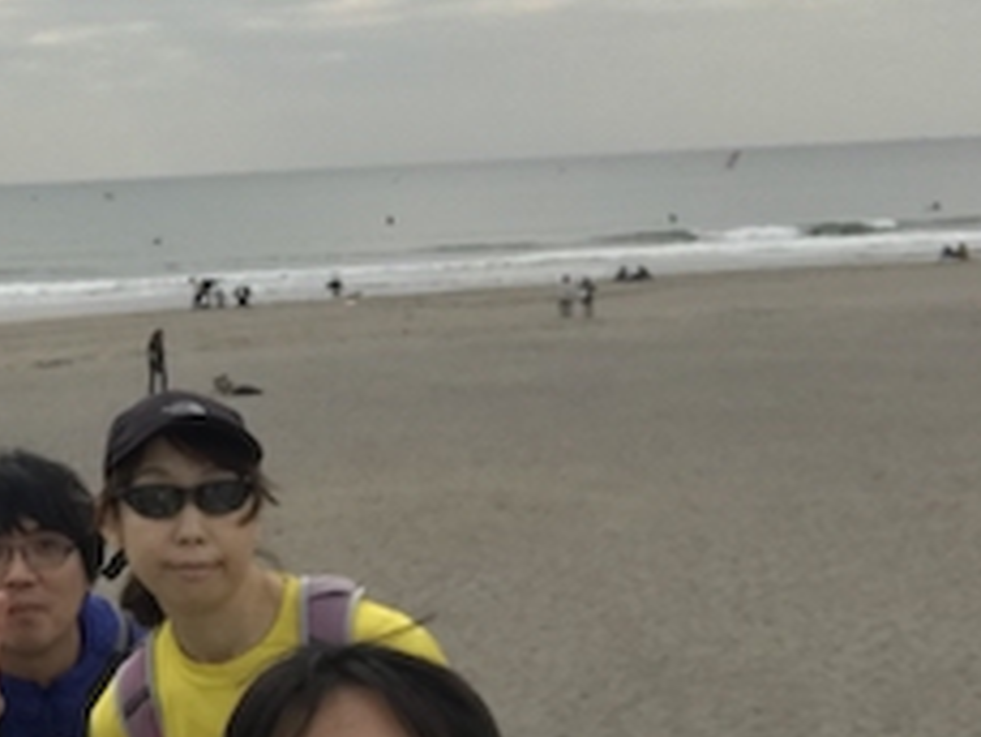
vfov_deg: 17.6
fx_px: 2382
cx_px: -188
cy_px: 328
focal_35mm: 84
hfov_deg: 21.6
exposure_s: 1/648
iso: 25
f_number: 2.2
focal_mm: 2.87
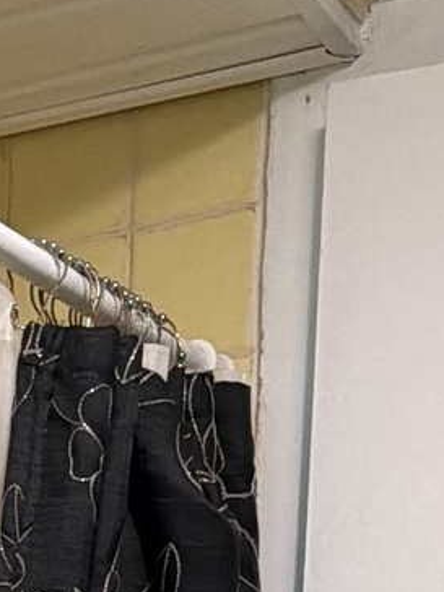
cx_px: -265
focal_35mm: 152
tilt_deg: -3.9
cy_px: 1485
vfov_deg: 10.8
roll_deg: -1.8
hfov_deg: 9.4
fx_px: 2599
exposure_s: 1/60
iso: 320
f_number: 1.78
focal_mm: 6.76
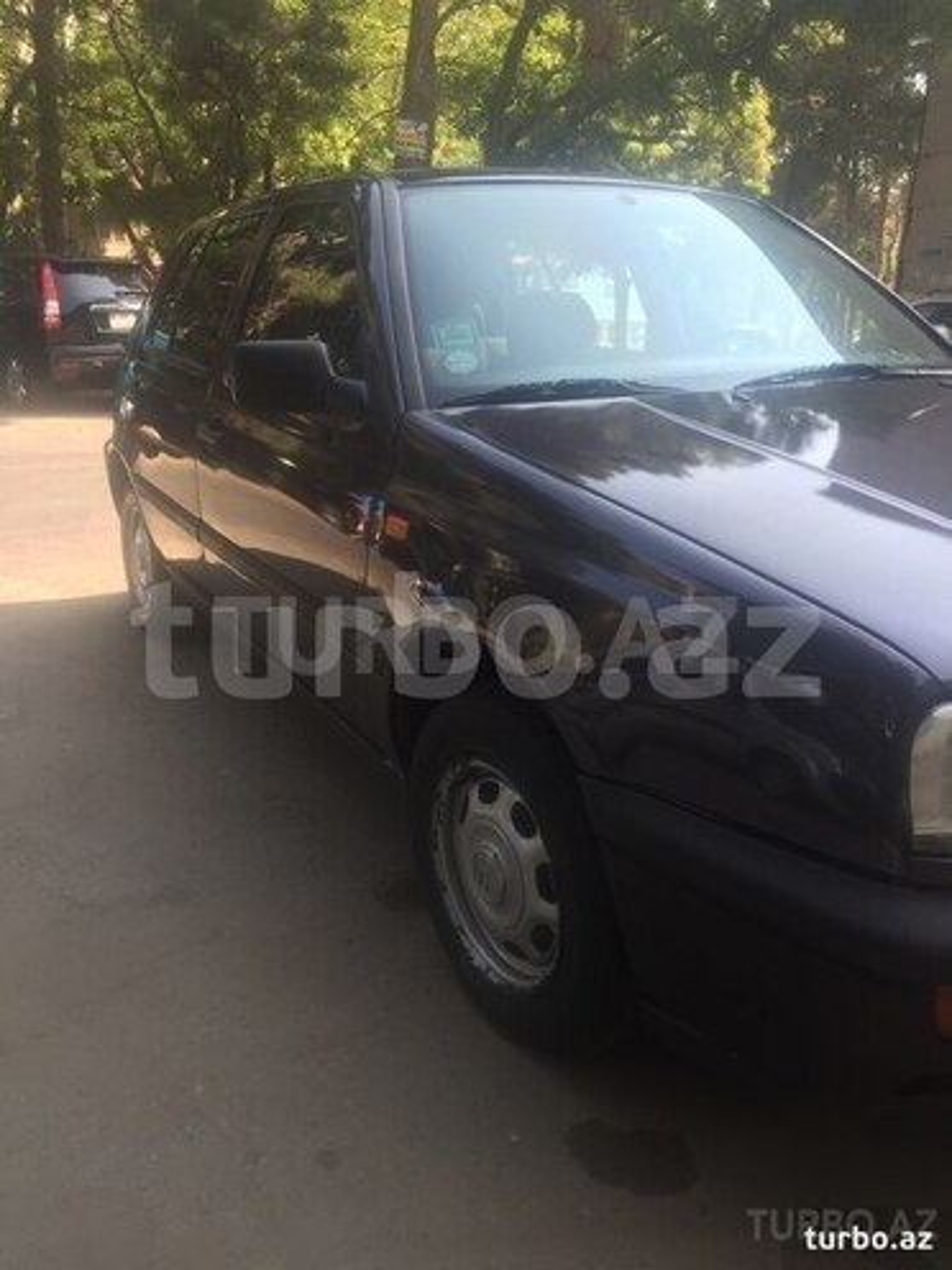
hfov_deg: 48.2
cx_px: 476
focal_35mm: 29
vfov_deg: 61.7
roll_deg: -2.7
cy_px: 635
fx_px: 1063
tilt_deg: -16.3
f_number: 2.2
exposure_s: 1/206
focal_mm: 4.15
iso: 32
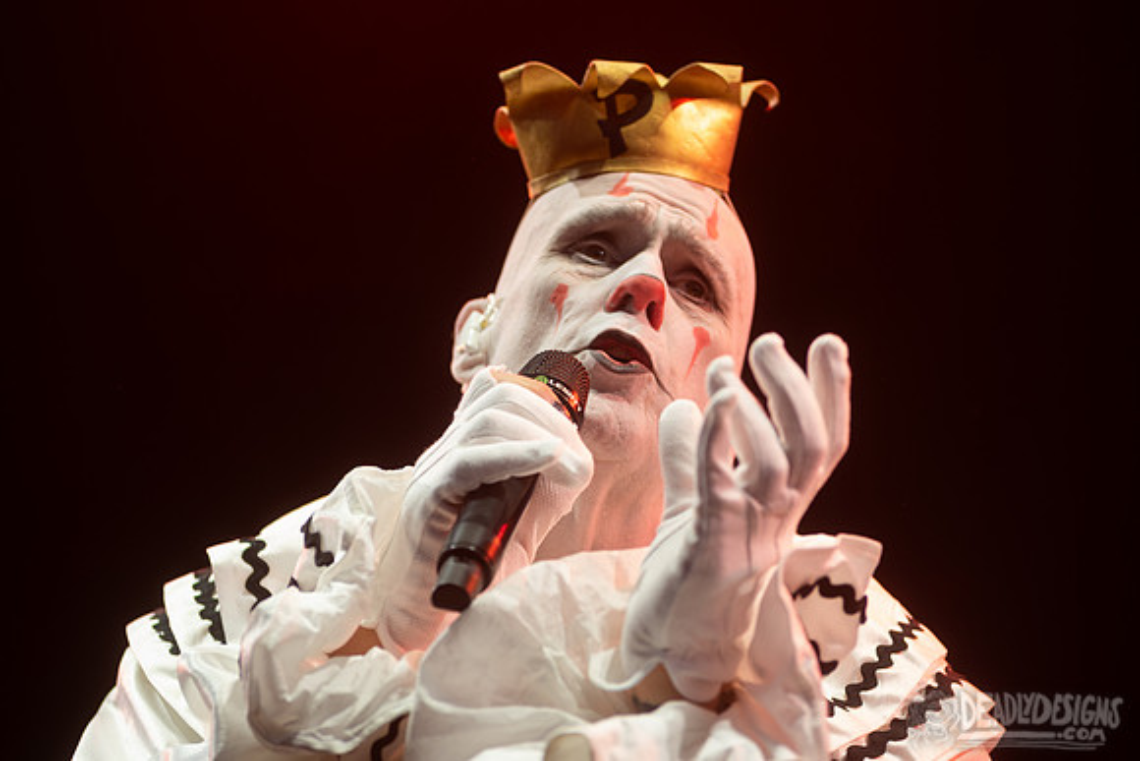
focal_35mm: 200
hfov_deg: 10.3
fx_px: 6335
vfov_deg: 6.9
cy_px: 380
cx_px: 570
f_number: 5
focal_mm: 200
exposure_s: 1/400
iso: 640
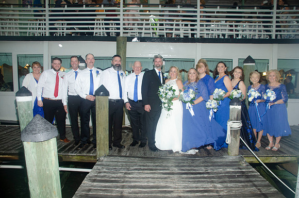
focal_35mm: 27
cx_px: 150
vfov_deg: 47.7
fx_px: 224
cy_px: 99
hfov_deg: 67.5
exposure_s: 1/30
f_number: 5
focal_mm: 18
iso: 400
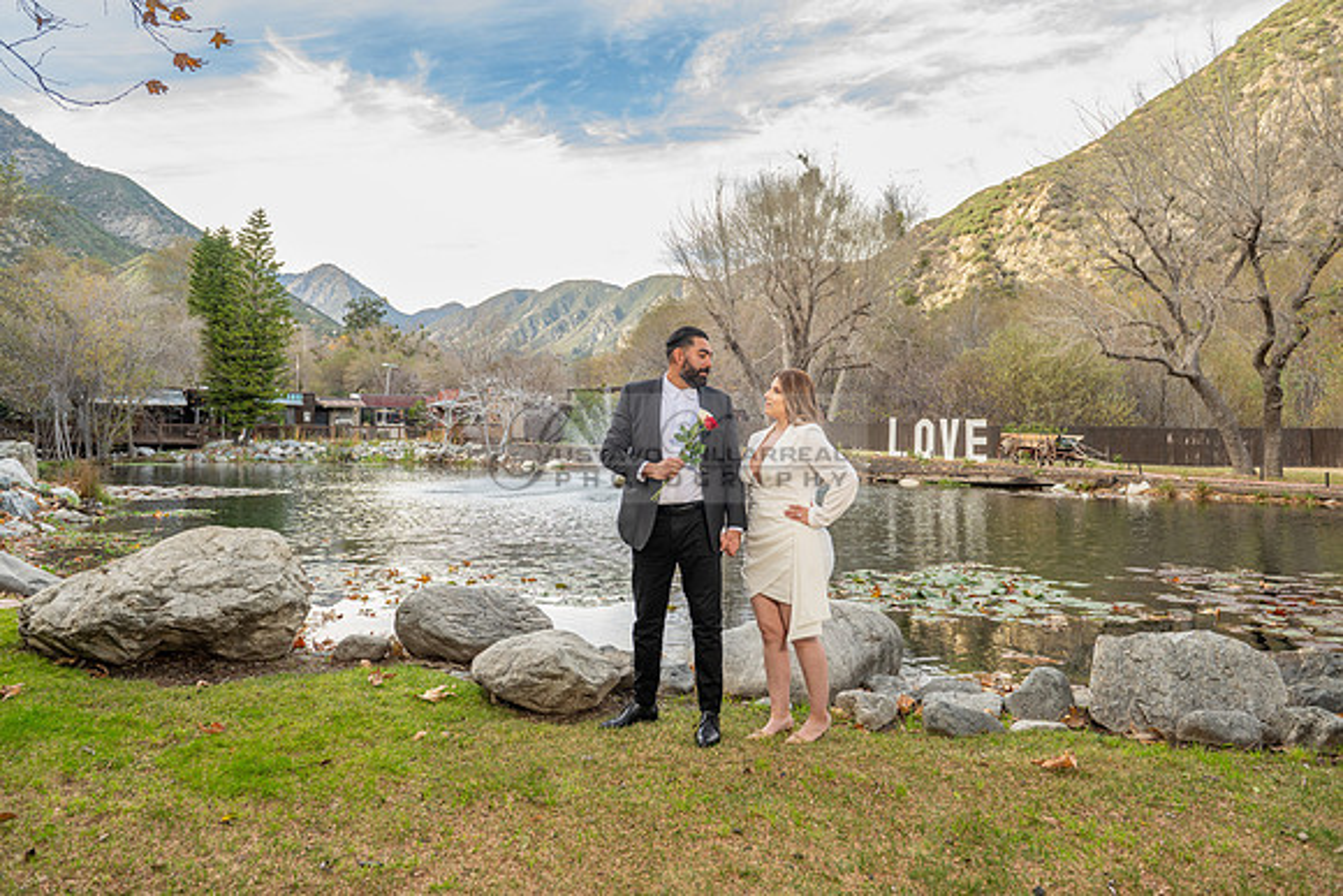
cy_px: 448
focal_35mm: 24
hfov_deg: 73.7
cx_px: 672
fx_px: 896
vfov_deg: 53.2
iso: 200
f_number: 5.6
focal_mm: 24
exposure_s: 1/125
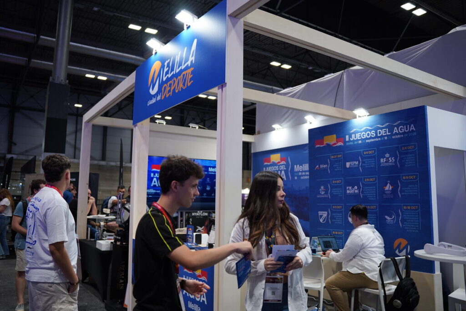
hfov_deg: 62.4
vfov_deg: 44.0
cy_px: 156
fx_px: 384
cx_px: 233
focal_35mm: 30
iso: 400
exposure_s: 1/125
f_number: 2.8
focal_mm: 29.7
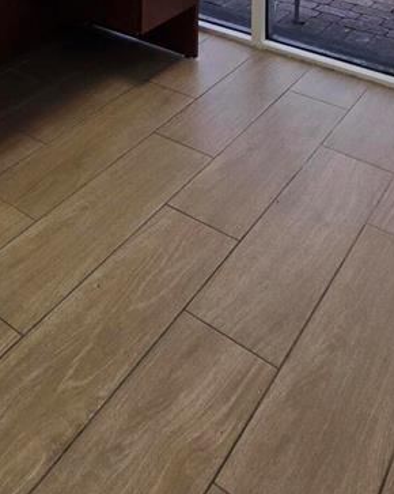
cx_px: 43
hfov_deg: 33.8
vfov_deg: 30.9
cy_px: -189
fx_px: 613
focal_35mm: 42
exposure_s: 1/60
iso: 64
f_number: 2.2
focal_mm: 2.2
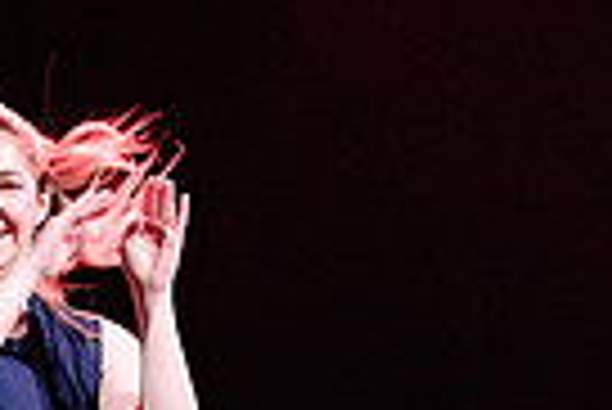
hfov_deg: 3.1
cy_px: 331
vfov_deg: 2.1
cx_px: 577
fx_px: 11283
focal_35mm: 663
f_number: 2.8
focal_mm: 125
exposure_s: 1/200
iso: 1600
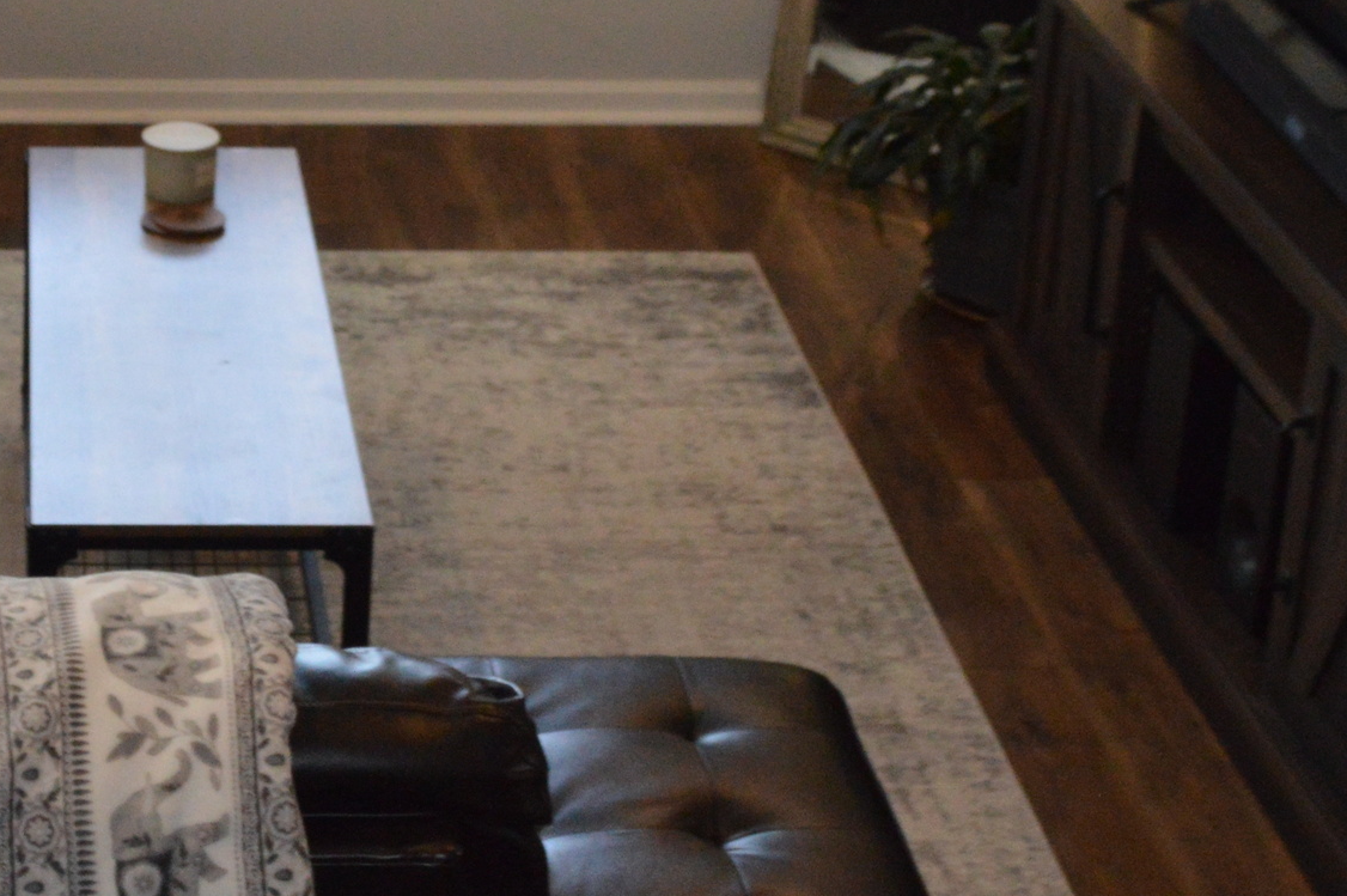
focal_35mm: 90
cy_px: -121
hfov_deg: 22.2
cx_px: 161
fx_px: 3365
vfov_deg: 14.8
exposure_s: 1/160
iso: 1600
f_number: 5.6
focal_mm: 22
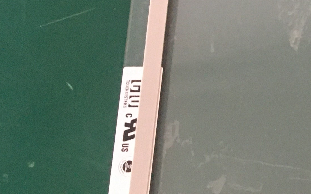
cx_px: 550
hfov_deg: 16.0
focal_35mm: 112
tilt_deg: -75.0
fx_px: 949
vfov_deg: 11.6
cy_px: 21
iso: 200
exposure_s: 1/33
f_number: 2.2
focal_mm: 4.15
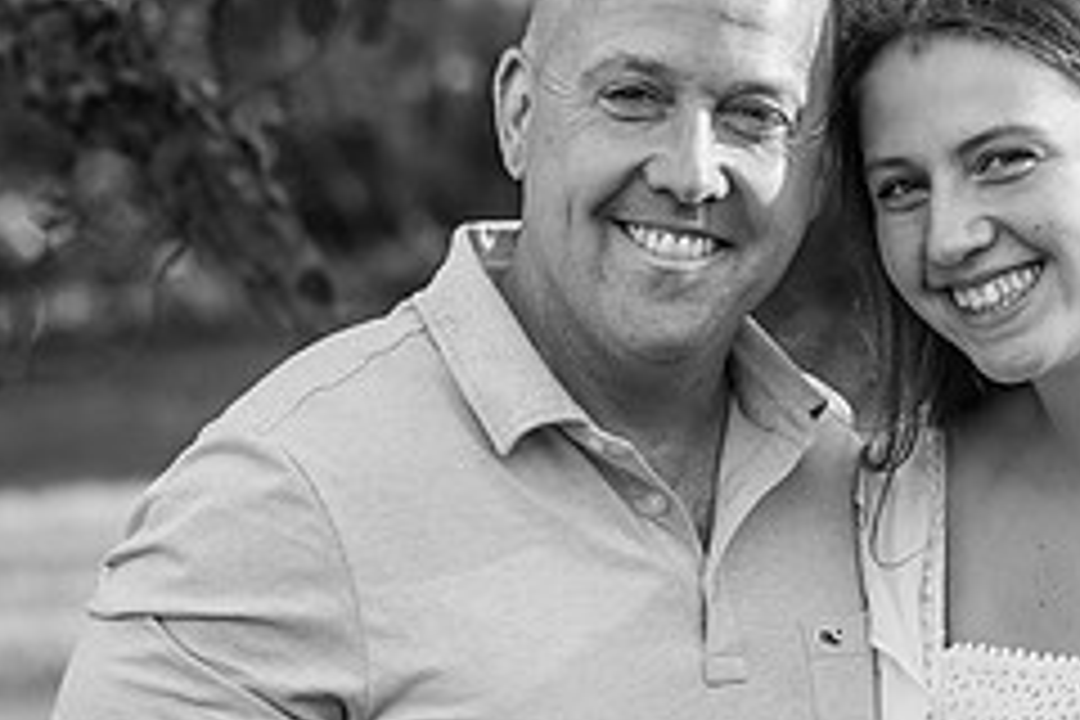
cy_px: 331
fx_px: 9989
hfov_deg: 6.2
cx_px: 860
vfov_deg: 4.1
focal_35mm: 333
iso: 400
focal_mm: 92
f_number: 4
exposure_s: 1/400
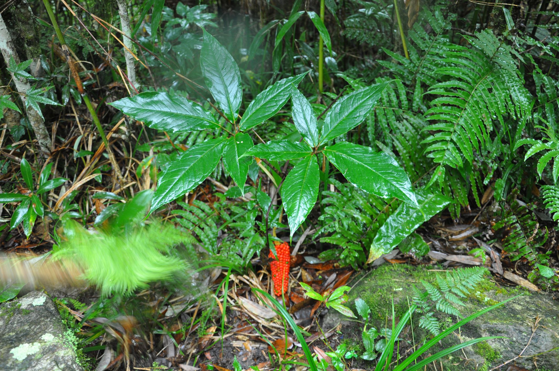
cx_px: 280
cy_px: 186
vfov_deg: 41.6
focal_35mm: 32
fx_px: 488
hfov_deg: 59.6
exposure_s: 1/20
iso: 400
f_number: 4.5
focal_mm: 21
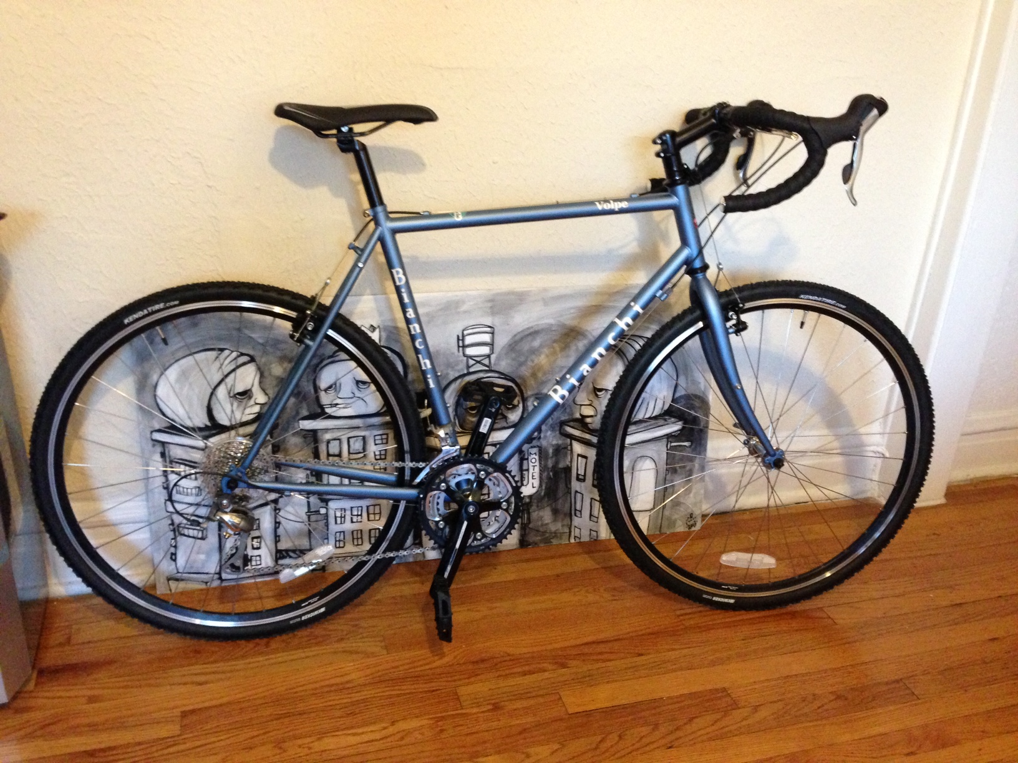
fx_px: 970
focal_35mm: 33
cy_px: 382
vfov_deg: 42.9
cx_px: 509
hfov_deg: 55.4
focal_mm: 4.13
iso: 500
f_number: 2.4
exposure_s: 1/15
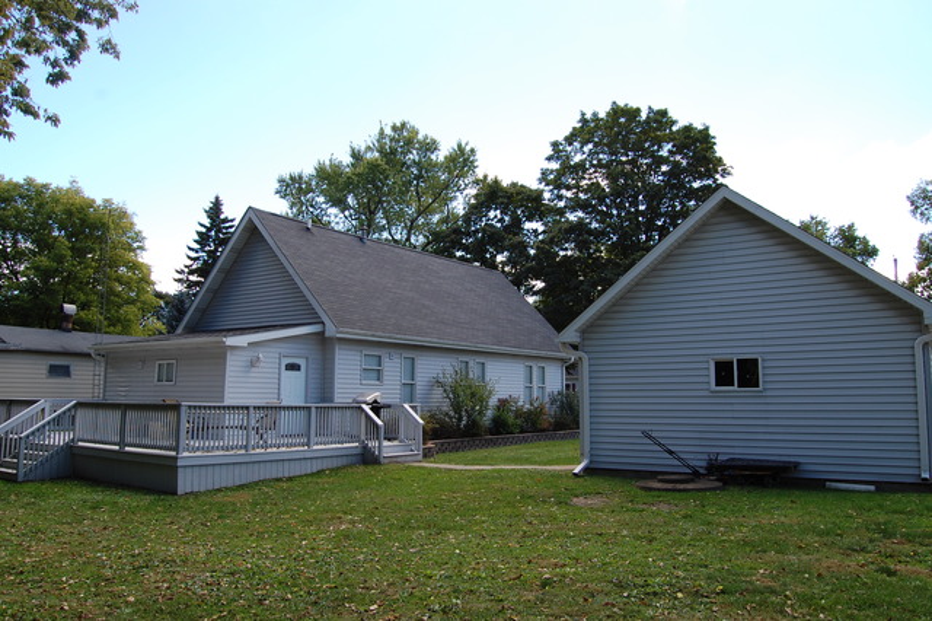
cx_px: 466
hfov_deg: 67.4
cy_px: 310
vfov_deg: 47.9
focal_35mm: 27
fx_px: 699
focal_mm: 18
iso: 200
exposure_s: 1/200
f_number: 7.1
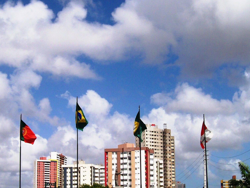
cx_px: 93
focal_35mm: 61
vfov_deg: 23.6
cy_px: 153
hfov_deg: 31.5
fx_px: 441
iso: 80
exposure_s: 1/1255
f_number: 4.8
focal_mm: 6
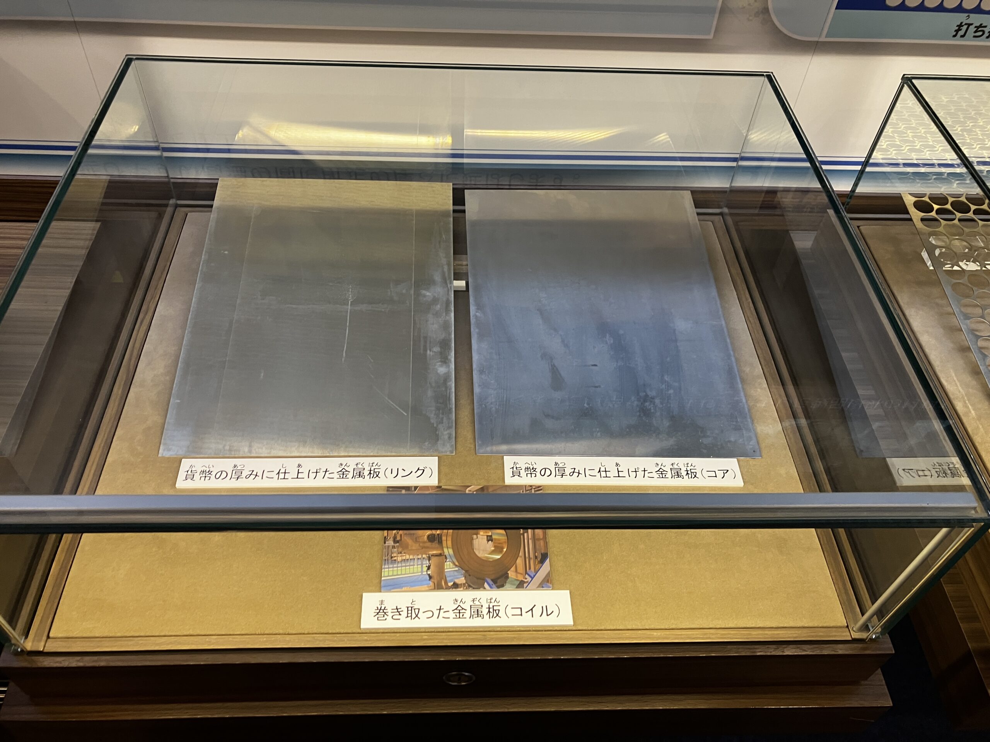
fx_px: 801
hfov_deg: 63.4
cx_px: 495
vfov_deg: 49.7
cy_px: 371
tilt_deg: -45.3
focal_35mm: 28
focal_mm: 3.99
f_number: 1.8
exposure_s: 1/59
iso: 80
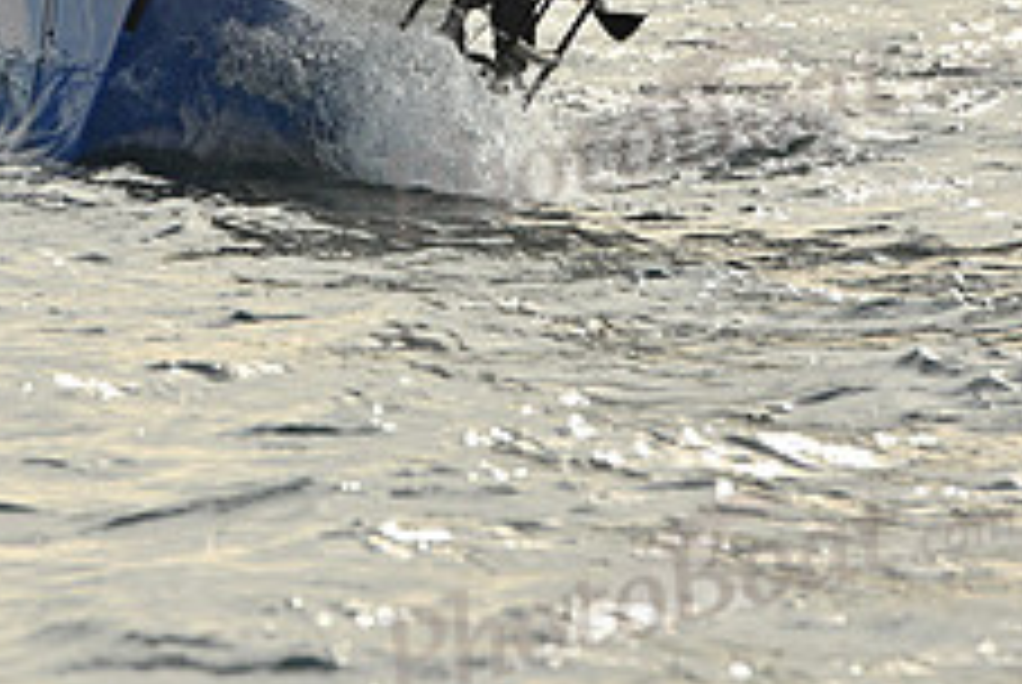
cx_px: 153
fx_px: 14497
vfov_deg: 2.7
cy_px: -43
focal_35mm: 510
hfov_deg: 4.0
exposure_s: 1/1250
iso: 320
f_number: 10
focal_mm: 200
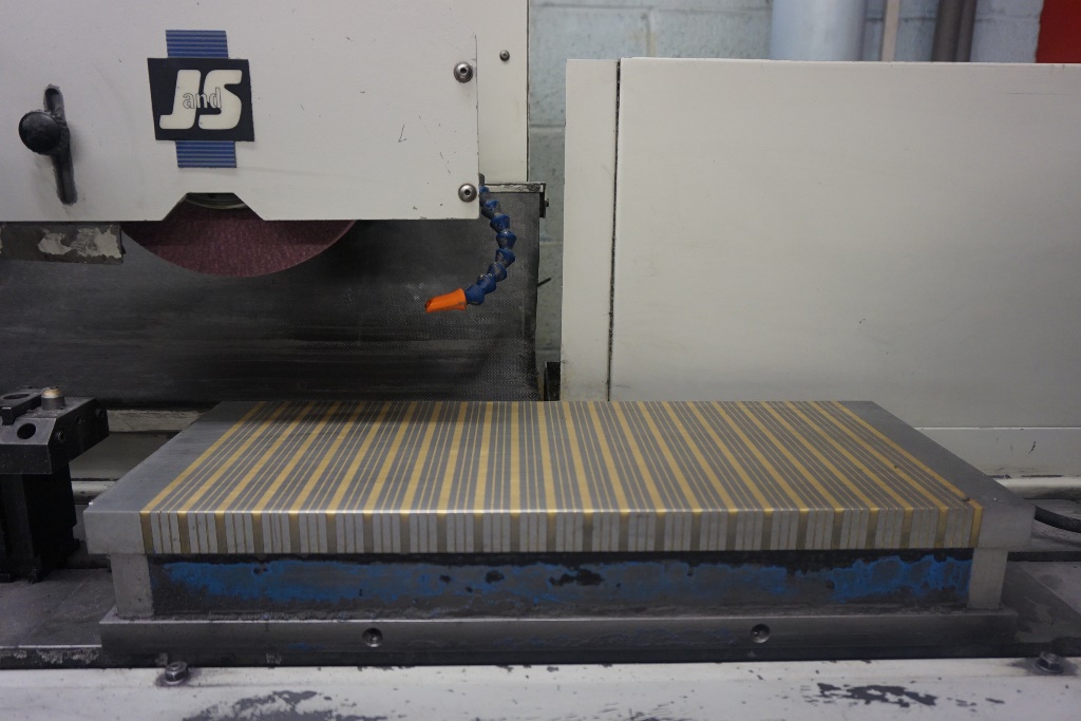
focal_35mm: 26
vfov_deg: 50.4
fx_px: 766
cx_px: 540
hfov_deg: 70.4
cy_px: 360
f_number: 4
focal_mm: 17
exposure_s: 1/160
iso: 1000
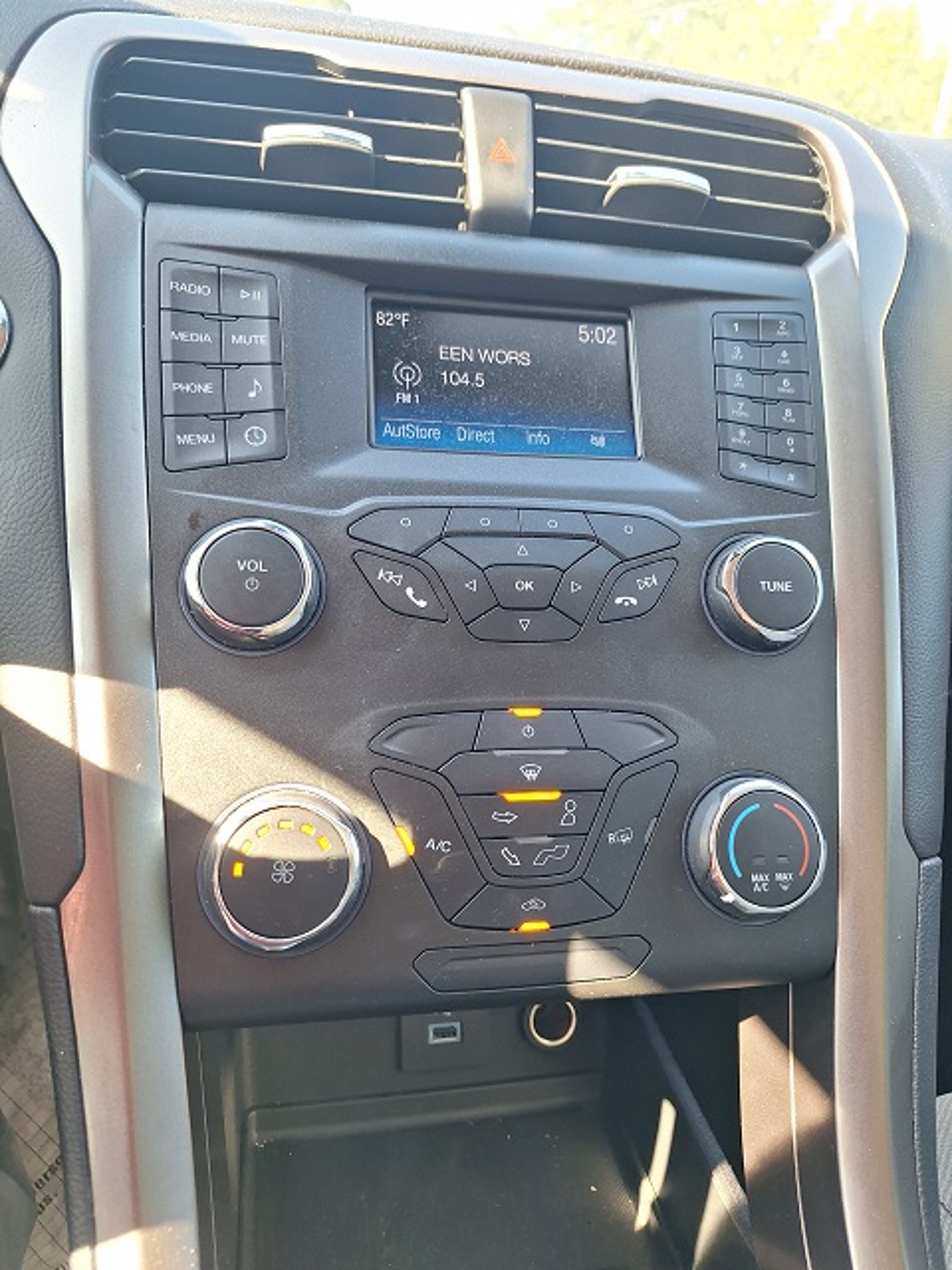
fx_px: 843
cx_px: 476
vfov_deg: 73.9
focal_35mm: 23
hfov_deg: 58.9
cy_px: 635
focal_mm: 5.54
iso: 40
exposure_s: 1/60
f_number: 1.8
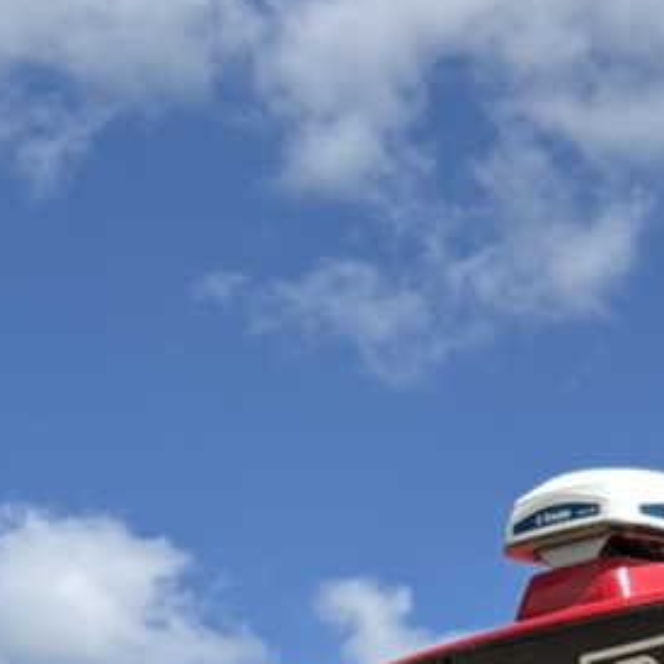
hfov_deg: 8.8
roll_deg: -0.5
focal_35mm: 172
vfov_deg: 9.6
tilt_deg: +7.3
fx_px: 3733
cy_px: 1226
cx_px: 1813
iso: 50
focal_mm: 5.96
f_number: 1.6
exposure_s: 1/2857
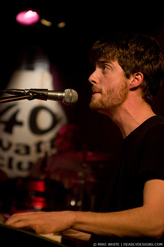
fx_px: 719
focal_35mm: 105
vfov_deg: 19.5
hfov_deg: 13.0
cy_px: 124
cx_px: 82
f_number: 2.8
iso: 1250
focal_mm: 70
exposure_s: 1/80
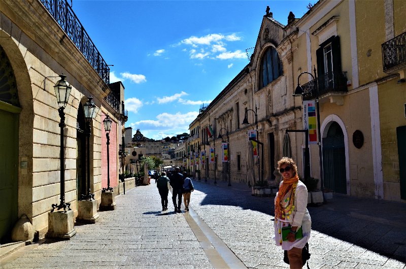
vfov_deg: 41.5
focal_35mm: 32
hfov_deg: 59.6
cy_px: 134
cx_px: 203
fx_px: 355
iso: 400
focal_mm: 21
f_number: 11
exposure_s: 1/400
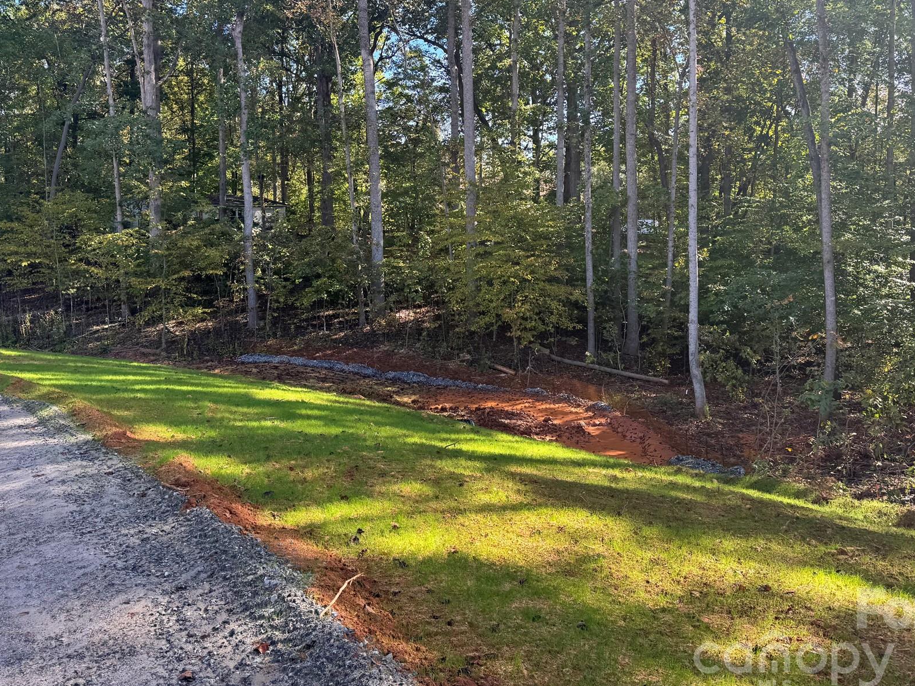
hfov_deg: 58.4
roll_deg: +2.2
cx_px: 450
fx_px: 819
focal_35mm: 31
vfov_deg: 45.1
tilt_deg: -1.3
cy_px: 258
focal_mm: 6.76
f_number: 1.78
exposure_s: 1/506
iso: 80
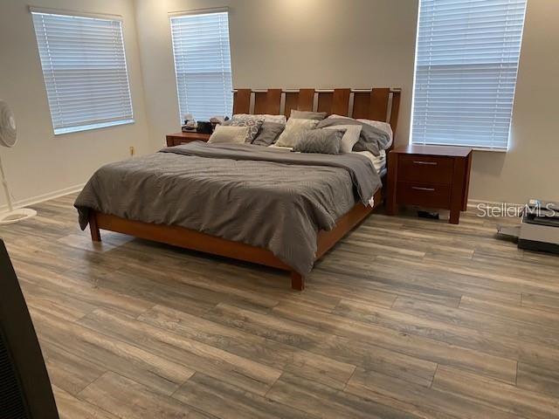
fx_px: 420
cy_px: 210
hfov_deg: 67.3
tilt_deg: -20.7
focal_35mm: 26
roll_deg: +1.0
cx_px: 280
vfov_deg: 53.1
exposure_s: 1/60
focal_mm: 4.25
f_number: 1.8
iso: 100
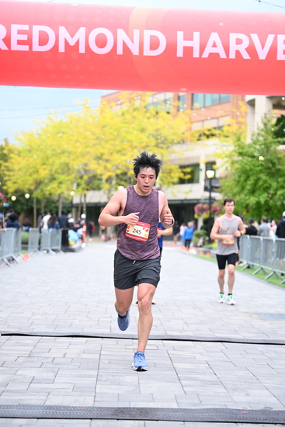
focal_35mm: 79
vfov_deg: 25.7
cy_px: 214
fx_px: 937
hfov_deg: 17.3
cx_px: 142
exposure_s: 1/1600
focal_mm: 79
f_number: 2.8
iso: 800
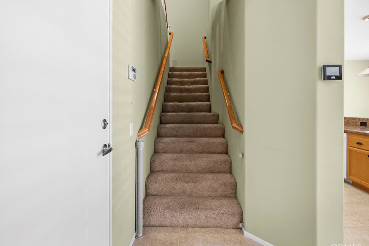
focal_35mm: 16
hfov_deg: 96.7
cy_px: 122
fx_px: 164
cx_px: 184
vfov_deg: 73.7
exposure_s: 1/40
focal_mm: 10
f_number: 3.5
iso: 800
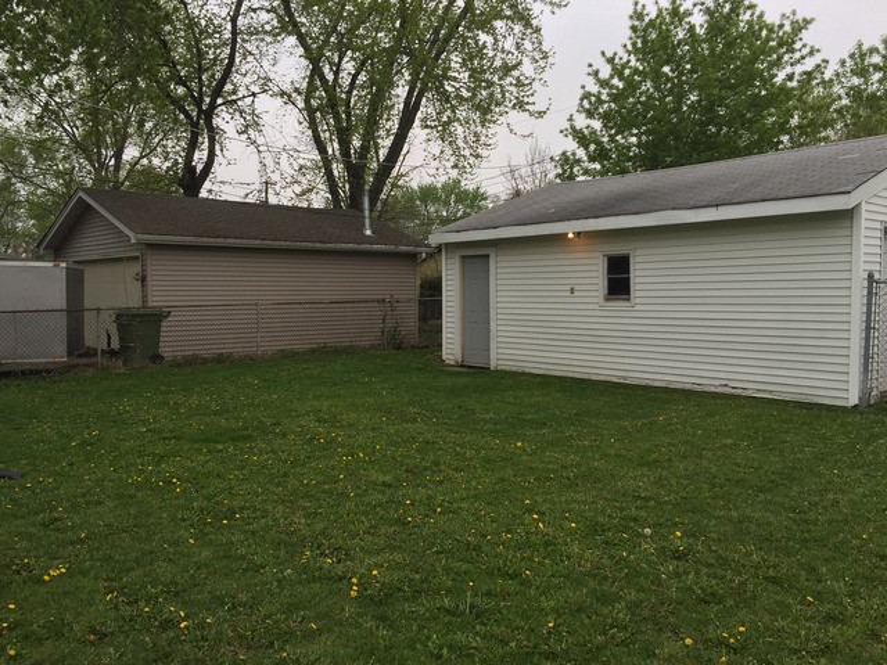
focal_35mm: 29
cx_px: 444
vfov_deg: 48.2
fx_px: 743
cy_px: 332
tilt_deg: -1.2
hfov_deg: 61.7
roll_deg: +1.7
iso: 32
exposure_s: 1/150
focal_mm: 4.15
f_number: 2.2
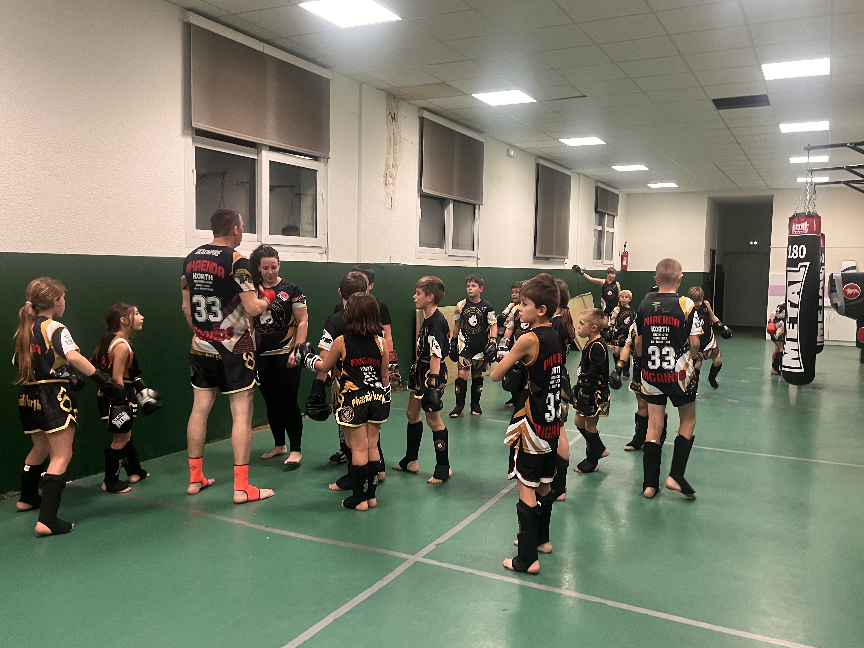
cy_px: 310
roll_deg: -1.7
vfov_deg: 48.2
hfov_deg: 61.6
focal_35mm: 29
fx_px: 724
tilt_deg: -3.3
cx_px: 466
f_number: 1.6
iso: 160
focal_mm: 5.1
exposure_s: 1/50
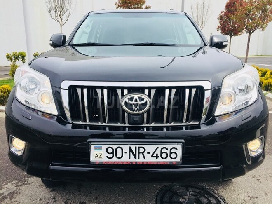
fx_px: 228
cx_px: 136
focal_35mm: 29
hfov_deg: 61.7
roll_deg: -0.2
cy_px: 102
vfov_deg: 48.2
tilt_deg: -13.1
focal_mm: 4.15
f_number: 2.2
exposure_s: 1/1319
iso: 32
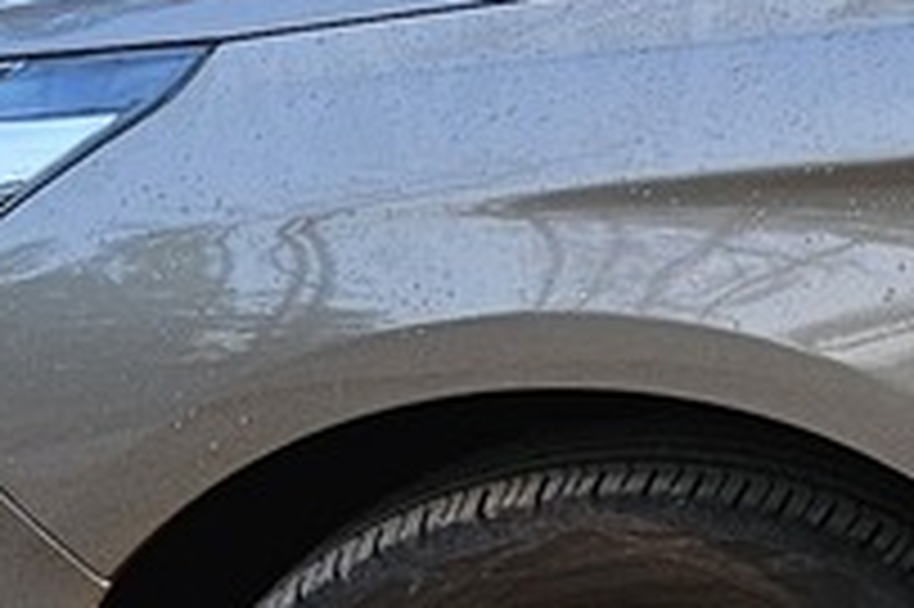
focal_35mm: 189
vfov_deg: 7.2
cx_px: 2535
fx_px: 4794
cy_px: -185
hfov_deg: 9.2
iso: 50
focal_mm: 5.4
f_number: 1.8
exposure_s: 1/190
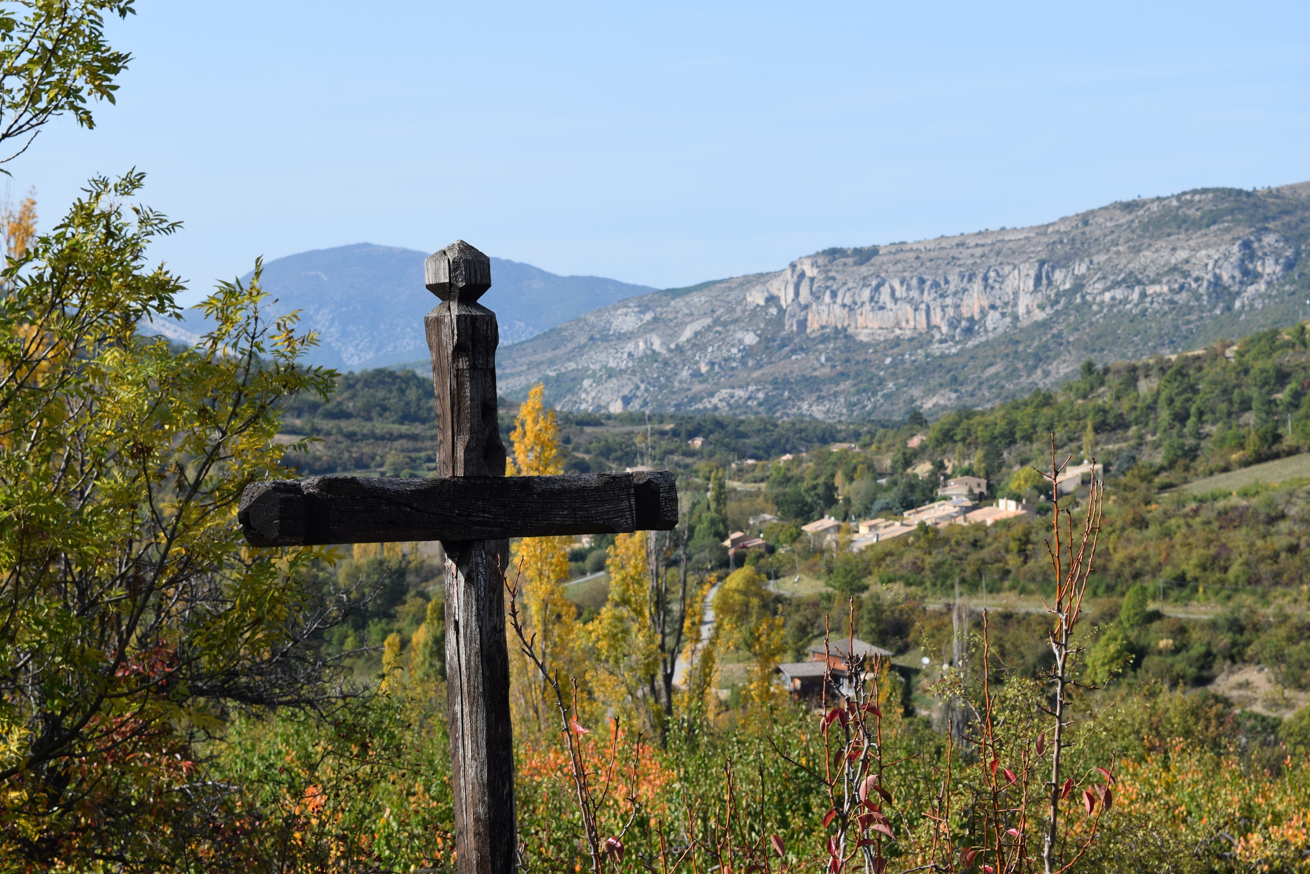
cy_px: 437
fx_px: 2838
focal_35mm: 78
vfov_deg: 17.5
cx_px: 655
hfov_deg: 26.0
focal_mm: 52
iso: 200
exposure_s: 1/320
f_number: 9
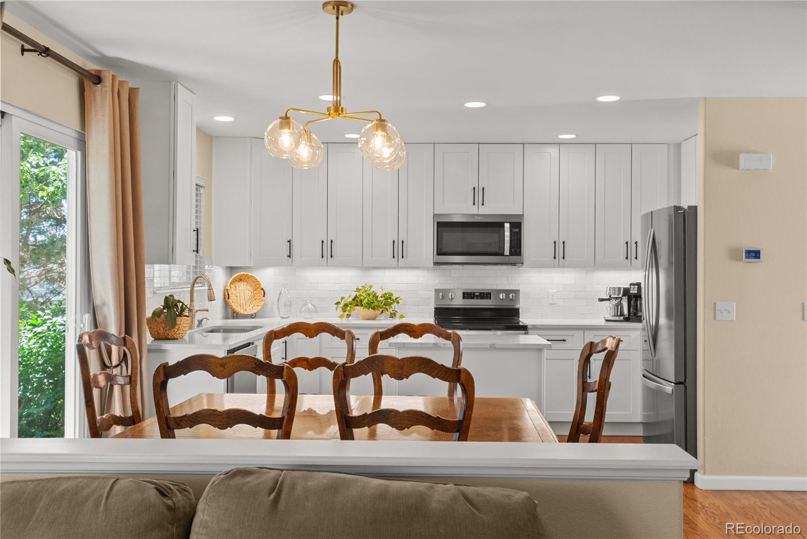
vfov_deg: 36.9
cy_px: 270
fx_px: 808
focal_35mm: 36
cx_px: 404
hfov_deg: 53.1
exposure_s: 1/8
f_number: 4.5
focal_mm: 24
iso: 200
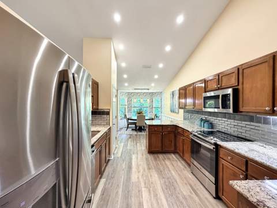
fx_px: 112
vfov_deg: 85.6
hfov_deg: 102.1
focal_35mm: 14
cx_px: 138
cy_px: 104
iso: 200
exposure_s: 1/60
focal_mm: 2.22
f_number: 2.2
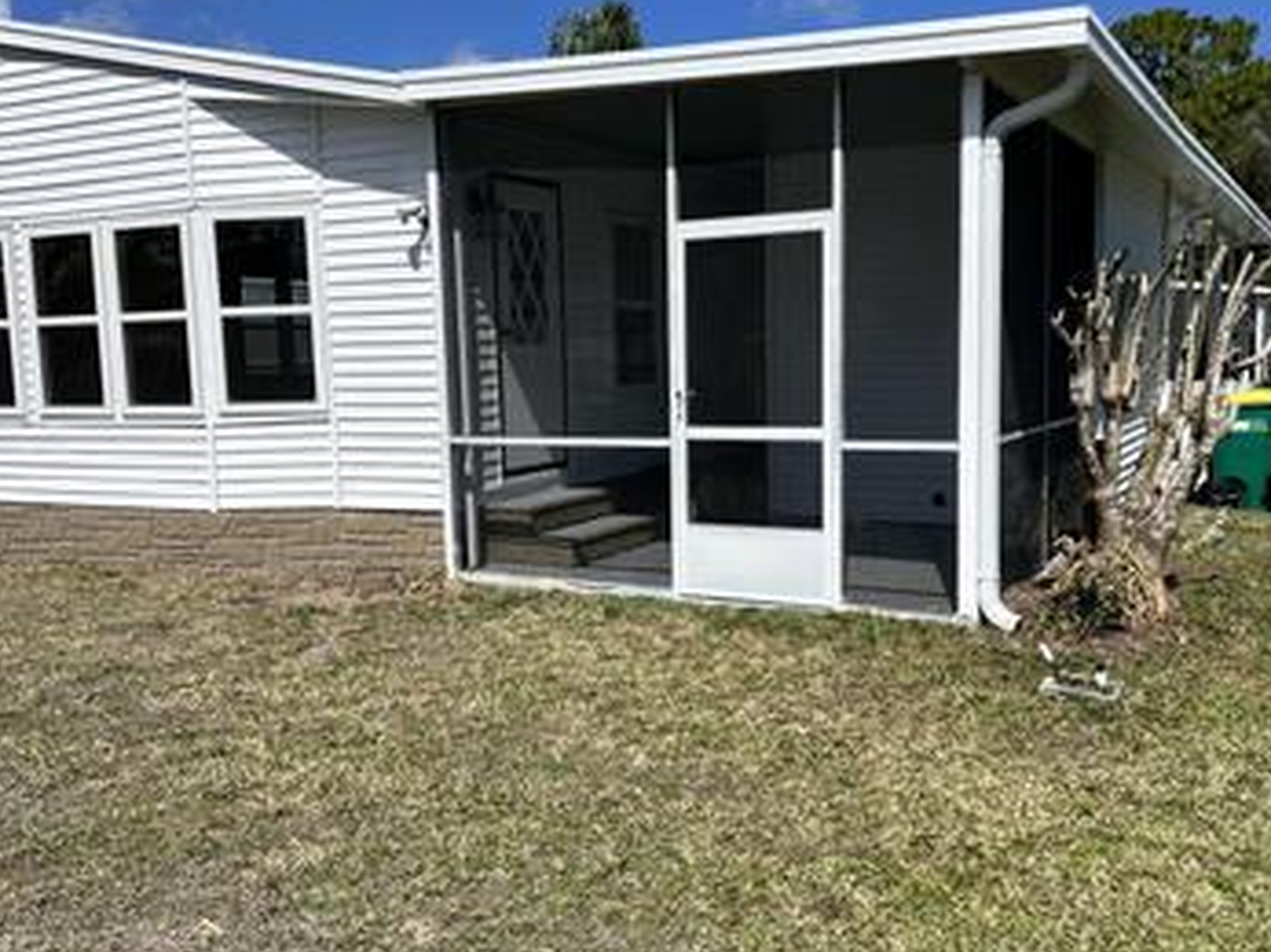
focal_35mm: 36
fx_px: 1321
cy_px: 505
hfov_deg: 51.4
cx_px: 641
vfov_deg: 39.6
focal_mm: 5.7
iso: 50
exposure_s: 1/6993
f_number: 1.5
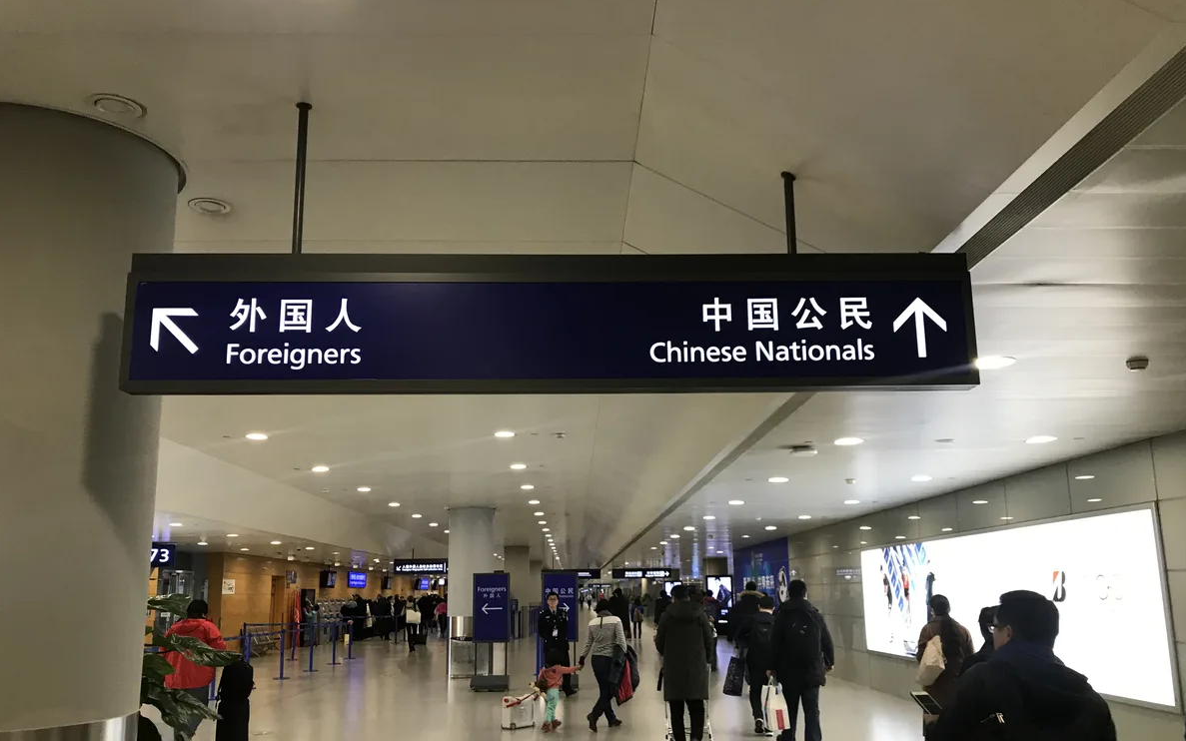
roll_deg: +0.9
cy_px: 407
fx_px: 970
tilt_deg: +11.3
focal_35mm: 30
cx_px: 595
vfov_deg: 41.8
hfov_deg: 62.9
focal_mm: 3.99
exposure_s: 1/33
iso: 40
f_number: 1.8
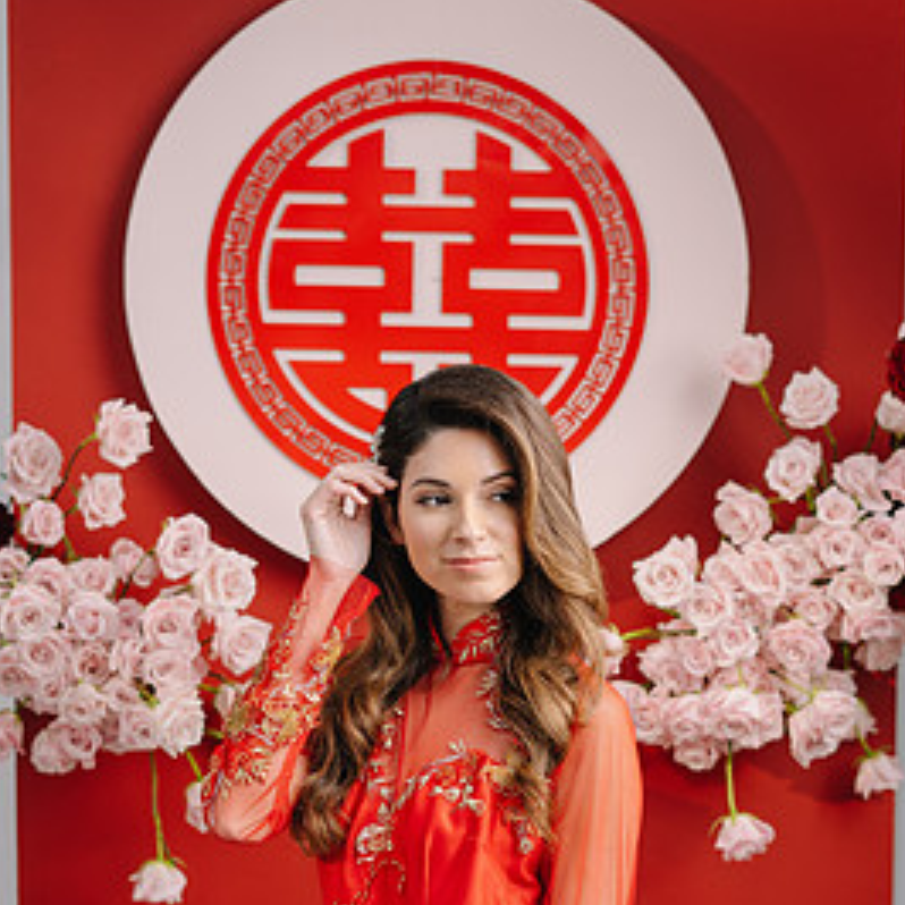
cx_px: 480
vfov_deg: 23.7
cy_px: 701
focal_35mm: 72
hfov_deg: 24.0
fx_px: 2130
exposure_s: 1/200
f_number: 2.5
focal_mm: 50
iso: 50
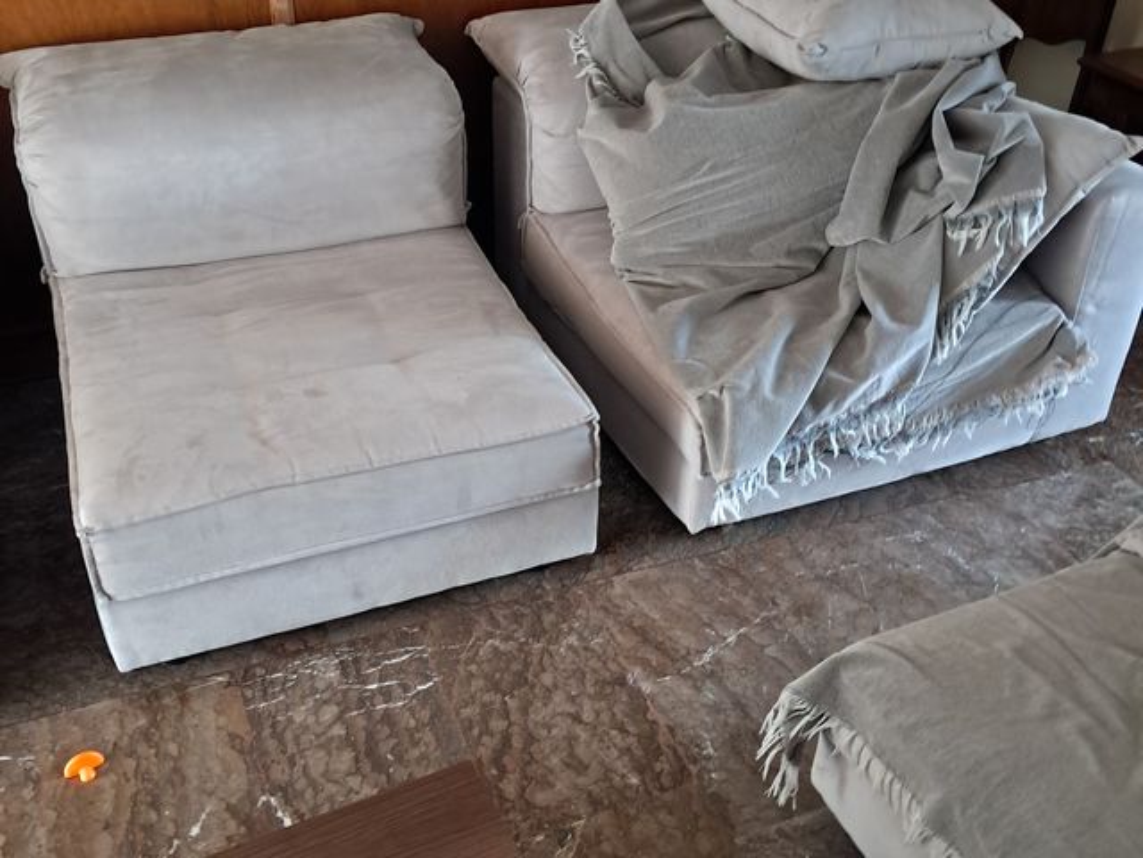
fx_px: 892
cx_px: 572
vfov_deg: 51.4
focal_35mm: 27
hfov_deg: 65.3
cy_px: 429
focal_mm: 4
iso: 640
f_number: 1.8
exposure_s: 1/24
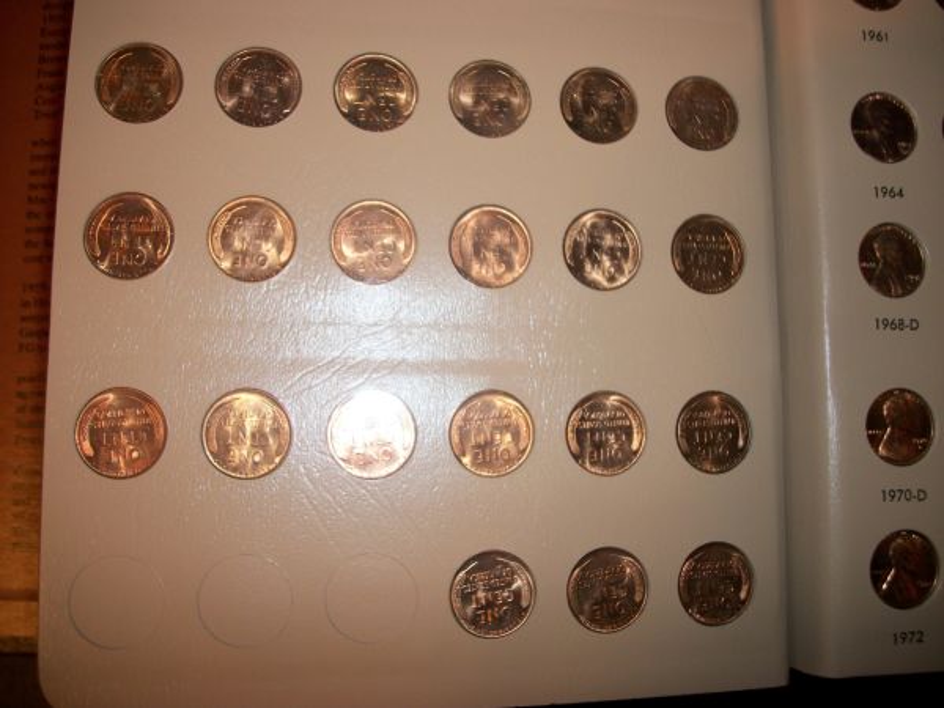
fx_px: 873
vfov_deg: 44.2
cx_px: 472
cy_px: 354
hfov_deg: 56.8
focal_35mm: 32
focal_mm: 5.7
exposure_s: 1/30
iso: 80
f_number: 2.9
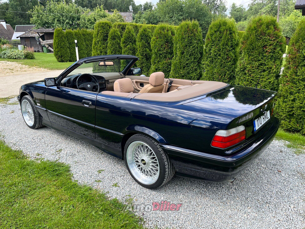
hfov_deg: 67.3
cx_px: 152
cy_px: 114
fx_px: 229
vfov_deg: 53.1
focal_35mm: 26
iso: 50
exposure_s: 1/920
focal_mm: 5.1
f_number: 1.6
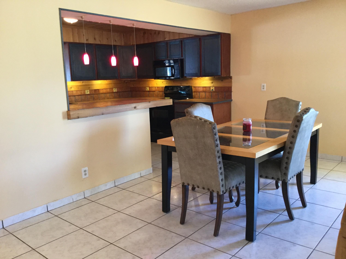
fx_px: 310
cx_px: 173
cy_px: 130
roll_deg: +0.6
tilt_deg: -11.6
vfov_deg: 45.4
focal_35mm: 31
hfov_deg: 58.4
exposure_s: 1/30
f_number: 2.4
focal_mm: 3.3
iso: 160
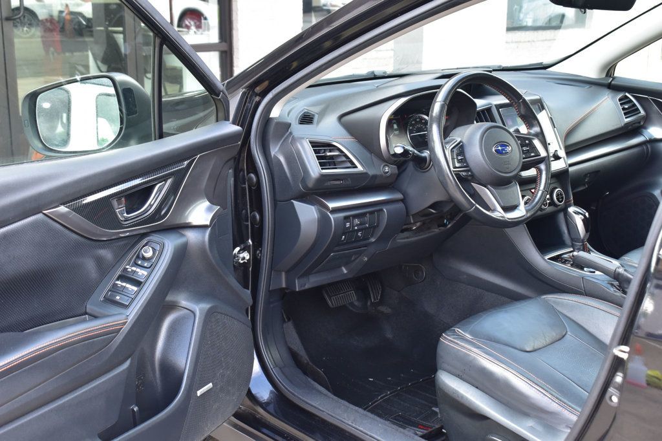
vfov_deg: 28.1
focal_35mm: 48
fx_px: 882
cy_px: 220
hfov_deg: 41.1
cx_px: 331
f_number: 8
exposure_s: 1/50
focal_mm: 32
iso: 400
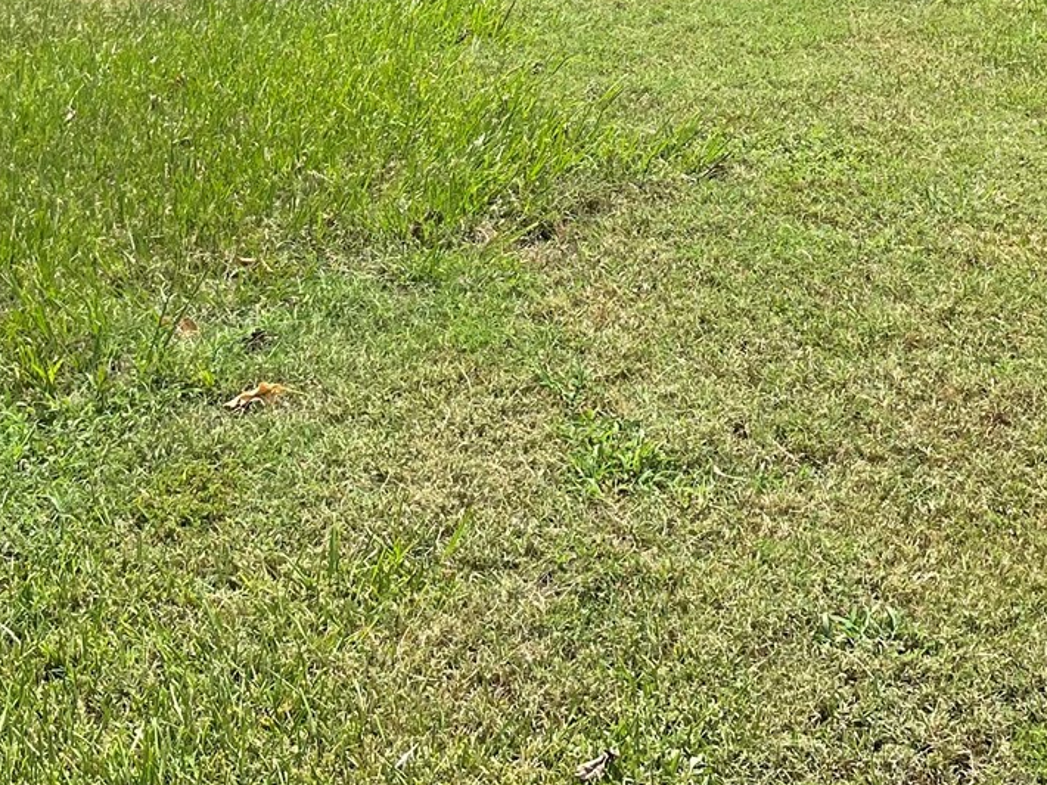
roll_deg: +0.0
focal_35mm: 75
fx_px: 2268
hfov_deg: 26.0
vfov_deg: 18.7
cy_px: -139
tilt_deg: -7.9
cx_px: 577
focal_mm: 4.2
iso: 32
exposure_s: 1/2959
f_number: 1.6
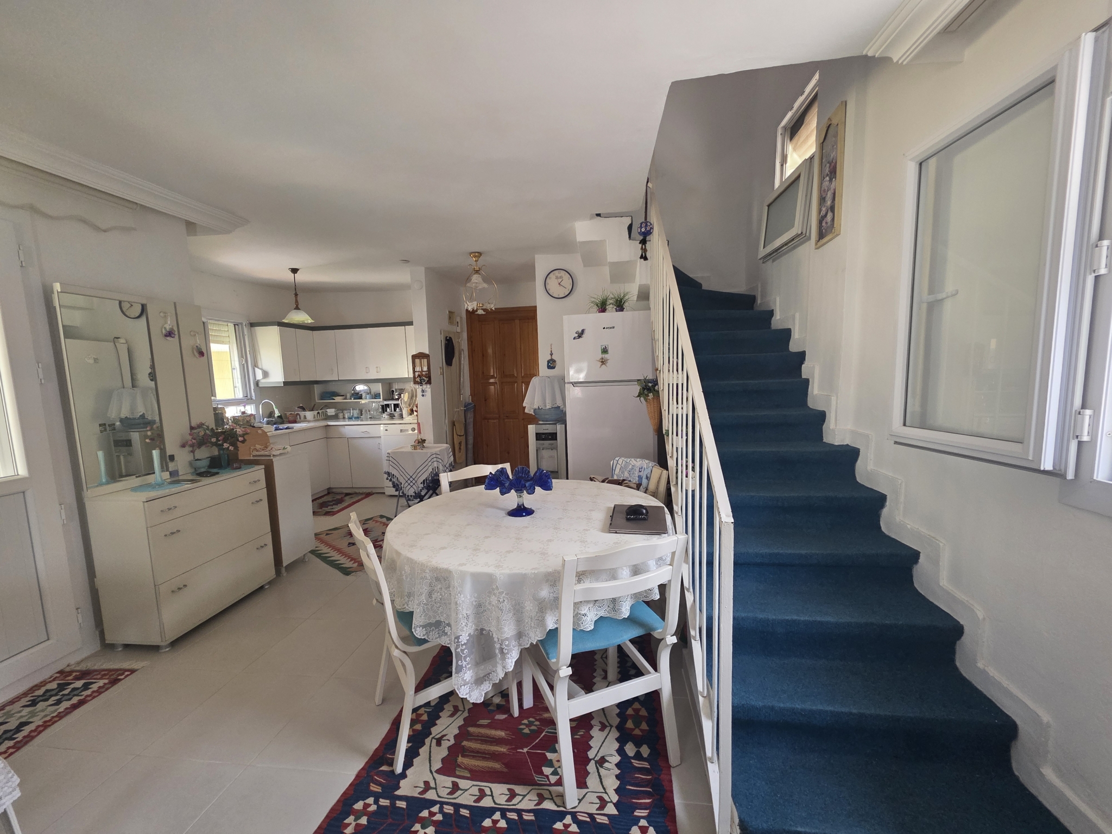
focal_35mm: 13
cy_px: 417
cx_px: 556
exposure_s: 1/240
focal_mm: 2.2
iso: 400
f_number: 1.9
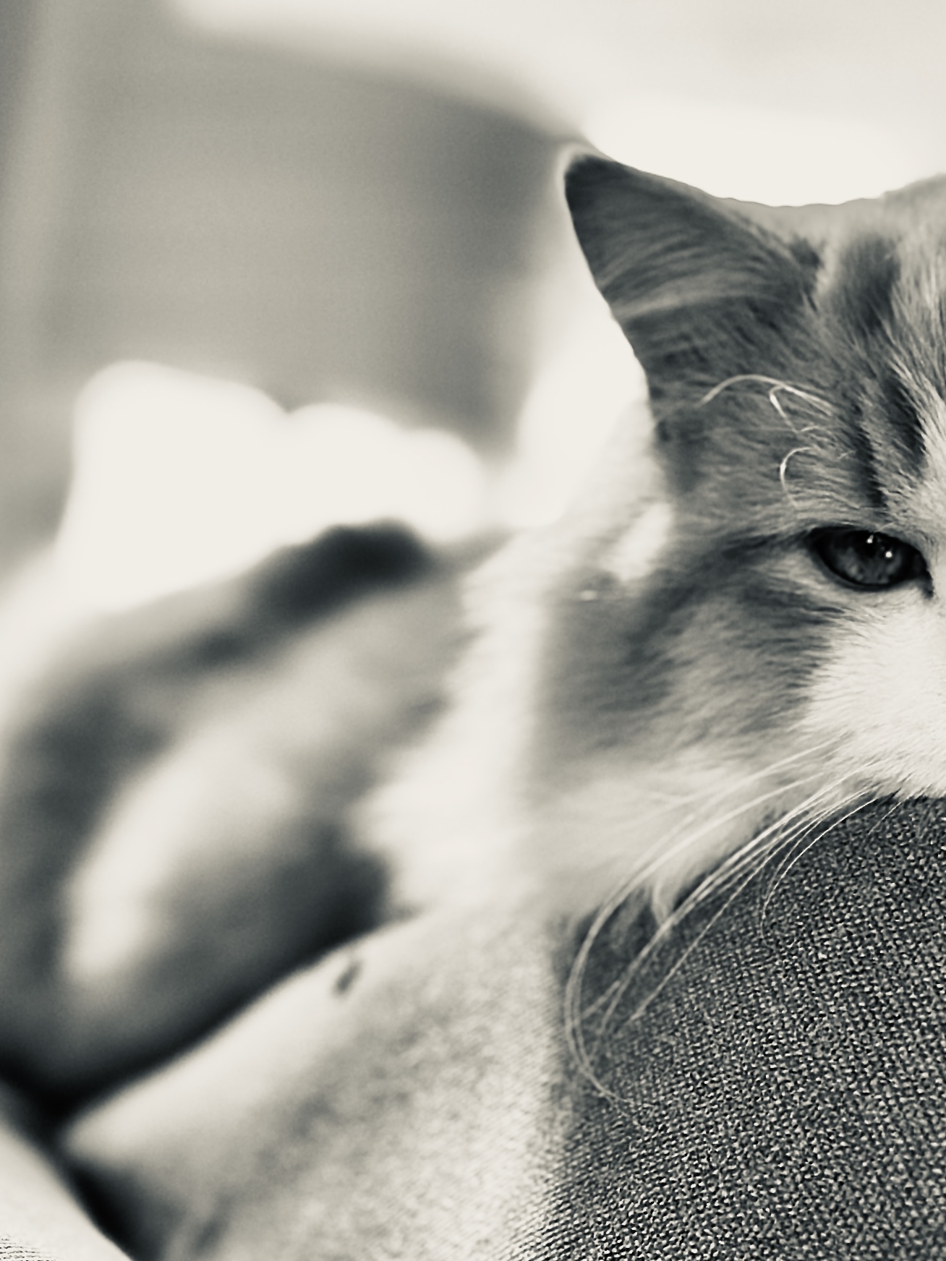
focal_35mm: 111
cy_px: 722
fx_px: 4045
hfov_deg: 13.3
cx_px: 736
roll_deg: -7.2
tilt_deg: +6.8
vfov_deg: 17.7
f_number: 1.78
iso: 100
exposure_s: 1/121
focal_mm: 6.86
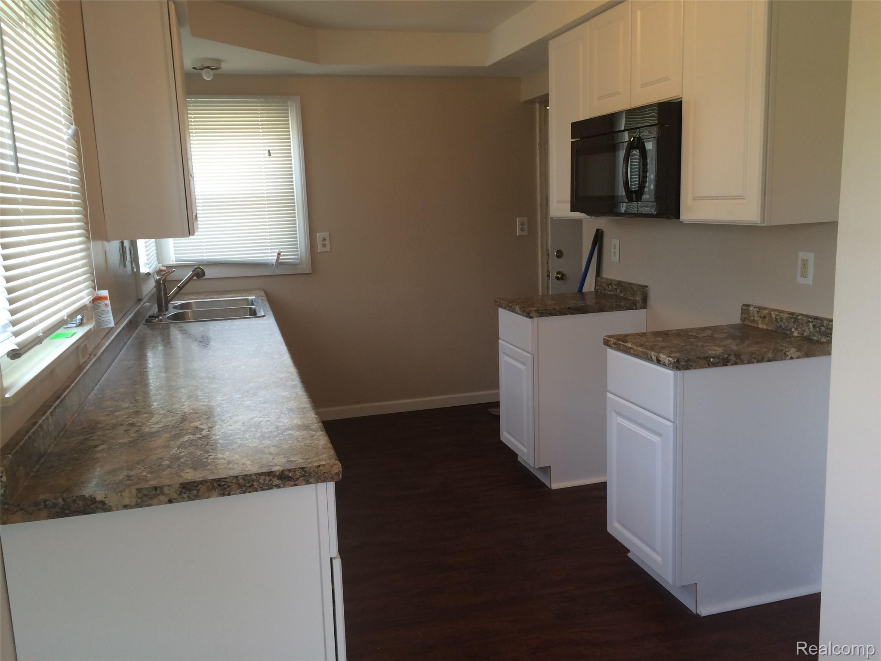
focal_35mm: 29
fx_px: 738
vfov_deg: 48.2
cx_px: 440
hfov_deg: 61.7
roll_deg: +3.4
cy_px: 330
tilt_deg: -8.9
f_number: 2.2
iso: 40
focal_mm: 4.15
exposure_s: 1/30
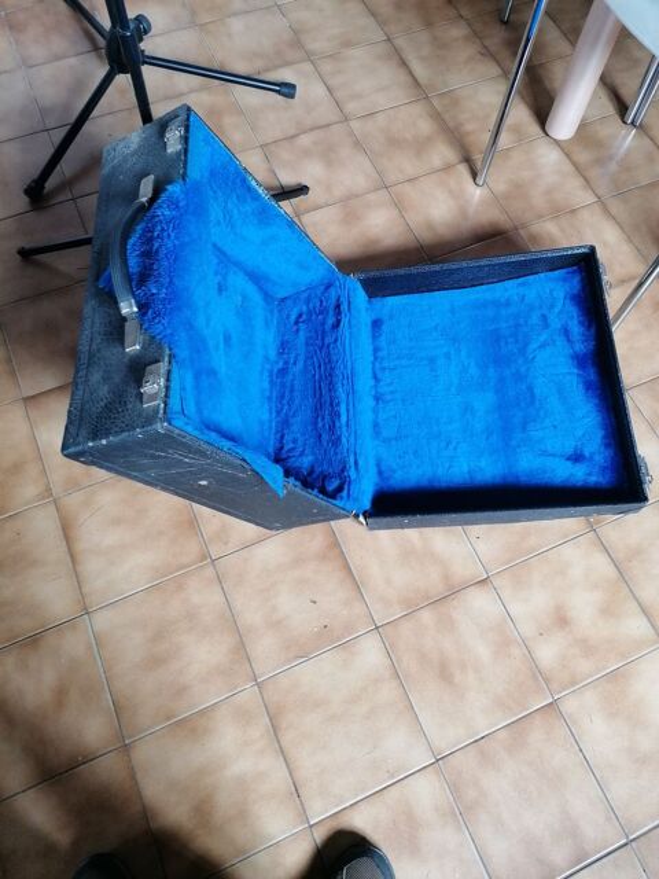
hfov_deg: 51.4
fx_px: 685
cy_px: 440
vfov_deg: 65.3
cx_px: 330
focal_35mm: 27
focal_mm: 4.75
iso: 200
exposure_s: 1/45
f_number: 1.8
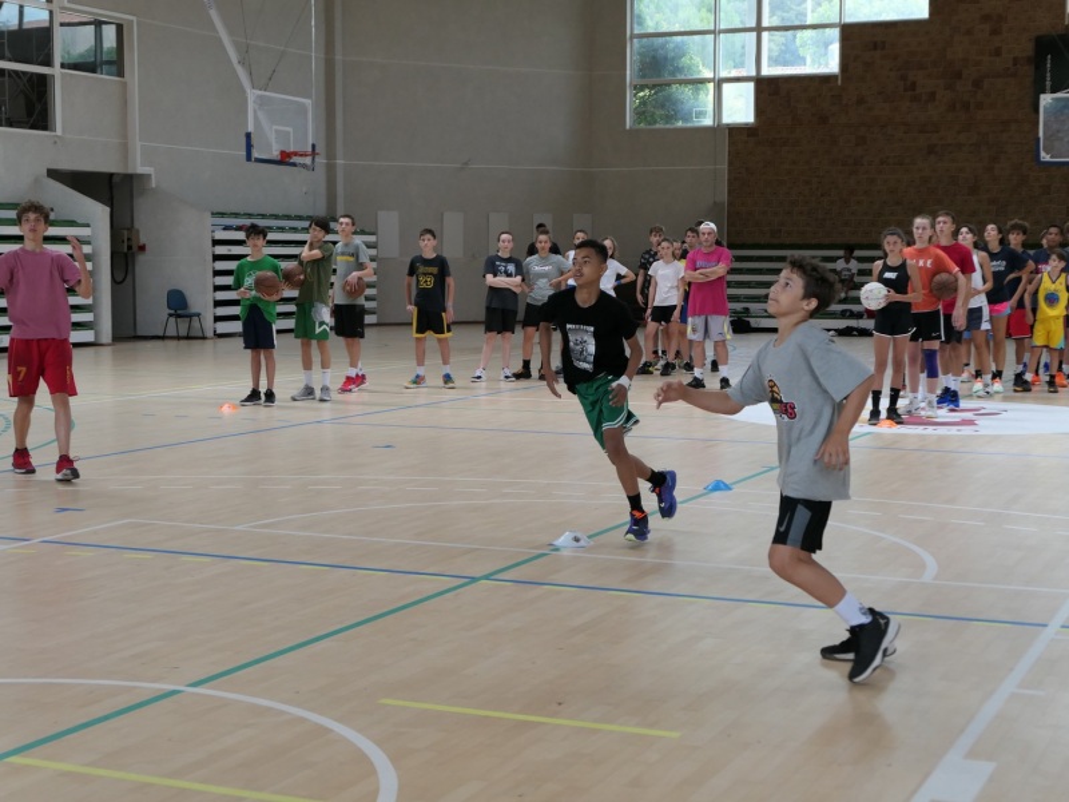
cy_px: 401
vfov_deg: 24.8
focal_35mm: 59
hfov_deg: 32.7
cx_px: 534
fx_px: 1822
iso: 500
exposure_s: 1/500
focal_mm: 19.9
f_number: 2.8
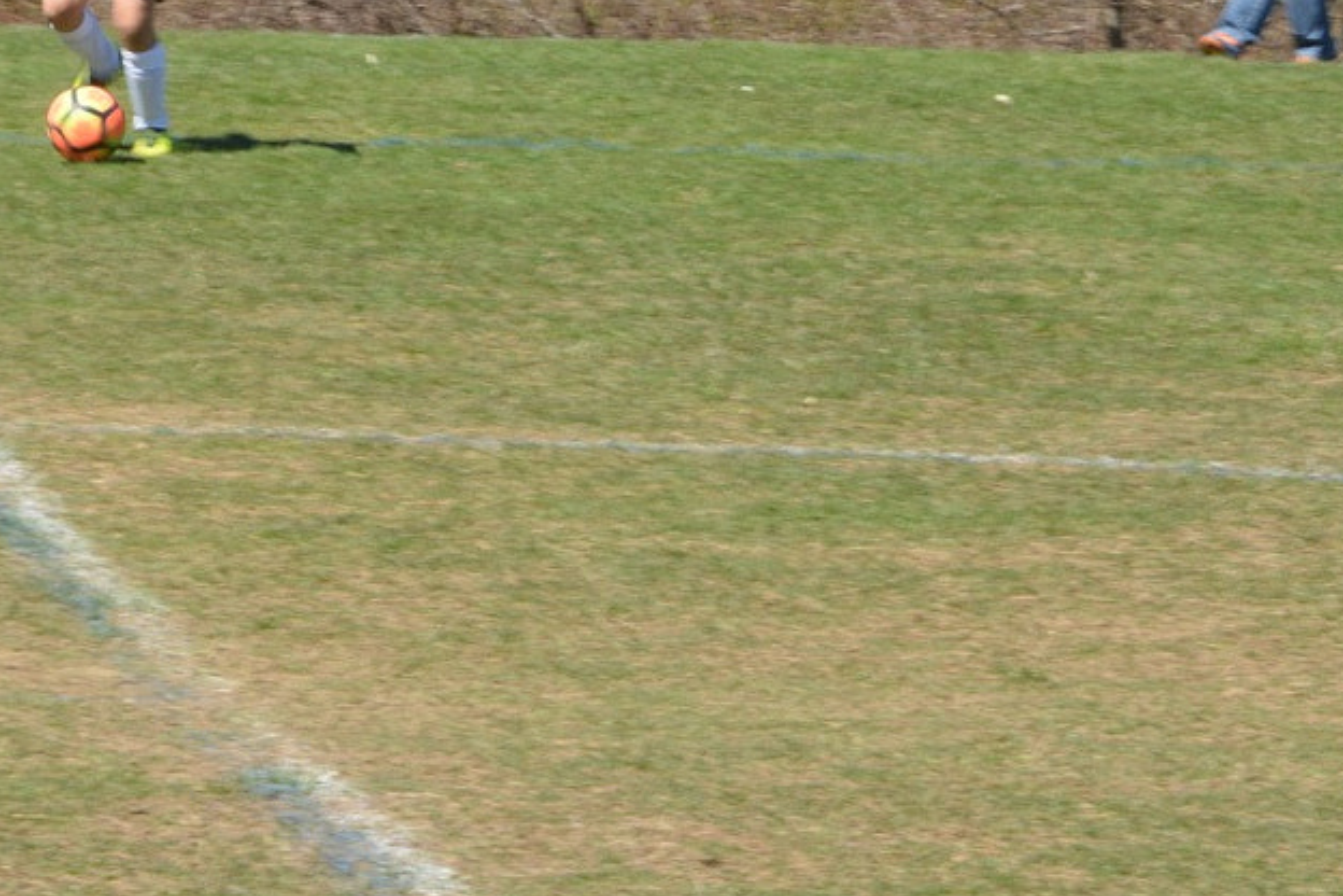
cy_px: -94
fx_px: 15294
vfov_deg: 3.3
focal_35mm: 410
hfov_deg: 5.0
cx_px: 428
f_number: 22
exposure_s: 1/100
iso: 500
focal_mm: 160
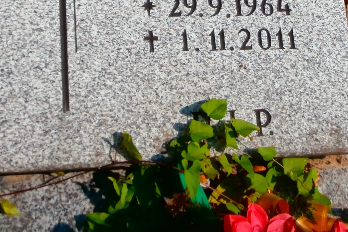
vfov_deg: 14.2
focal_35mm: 94
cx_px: 199
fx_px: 908
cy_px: -37
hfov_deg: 21.7
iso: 100
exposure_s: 1/1250
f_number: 3.9
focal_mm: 6.67
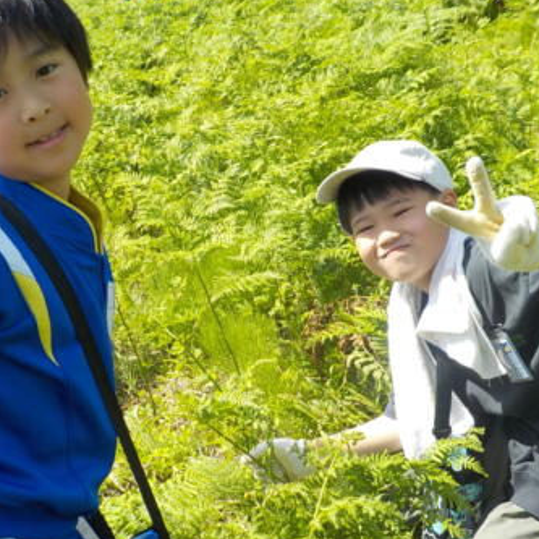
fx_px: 898
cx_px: 193
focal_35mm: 51
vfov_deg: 33.4
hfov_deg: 33.2
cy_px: 262
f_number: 3.3
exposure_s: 1/500
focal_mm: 4.1
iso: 125
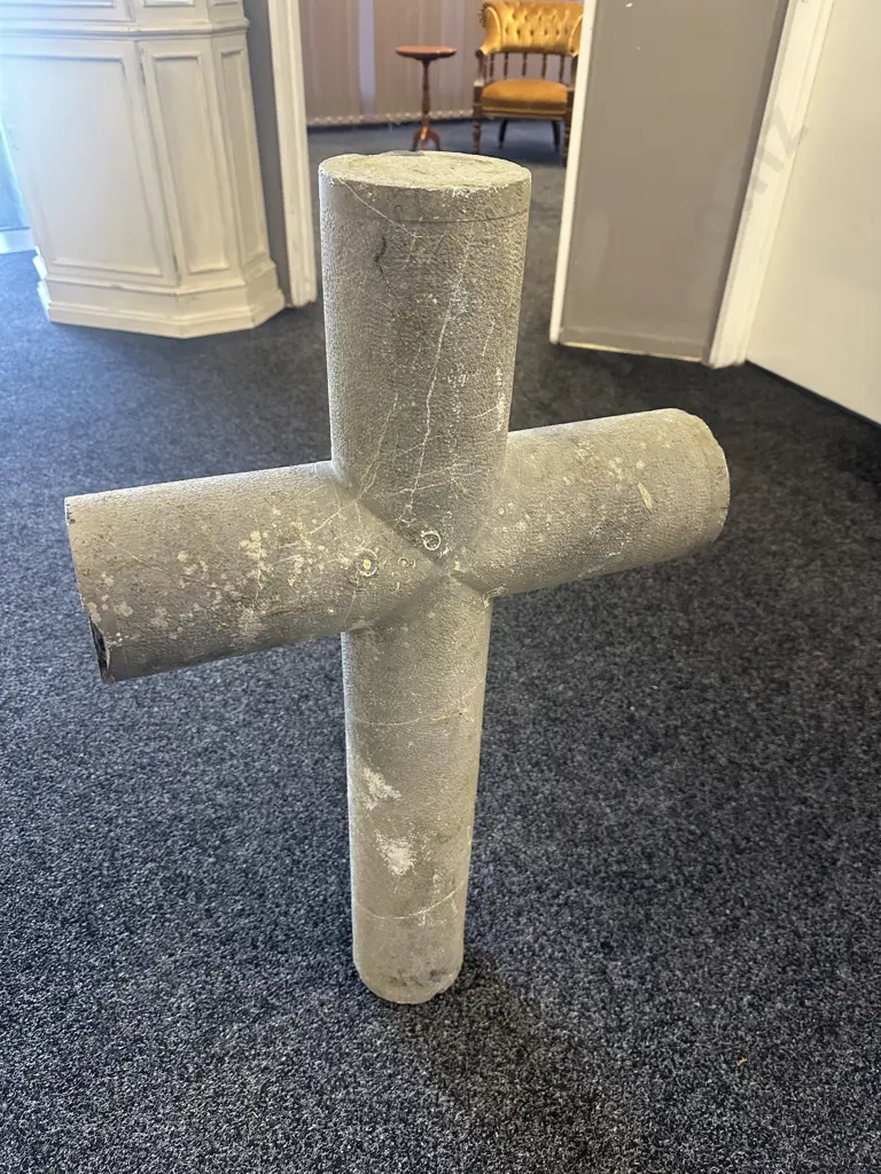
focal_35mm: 24
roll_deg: -1.1
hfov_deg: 56.8
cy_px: 587
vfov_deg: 71.6
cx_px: 440
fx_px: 814
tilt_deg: -36.6
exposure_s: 1/50
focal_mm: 6.86
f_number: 1.78
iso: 320
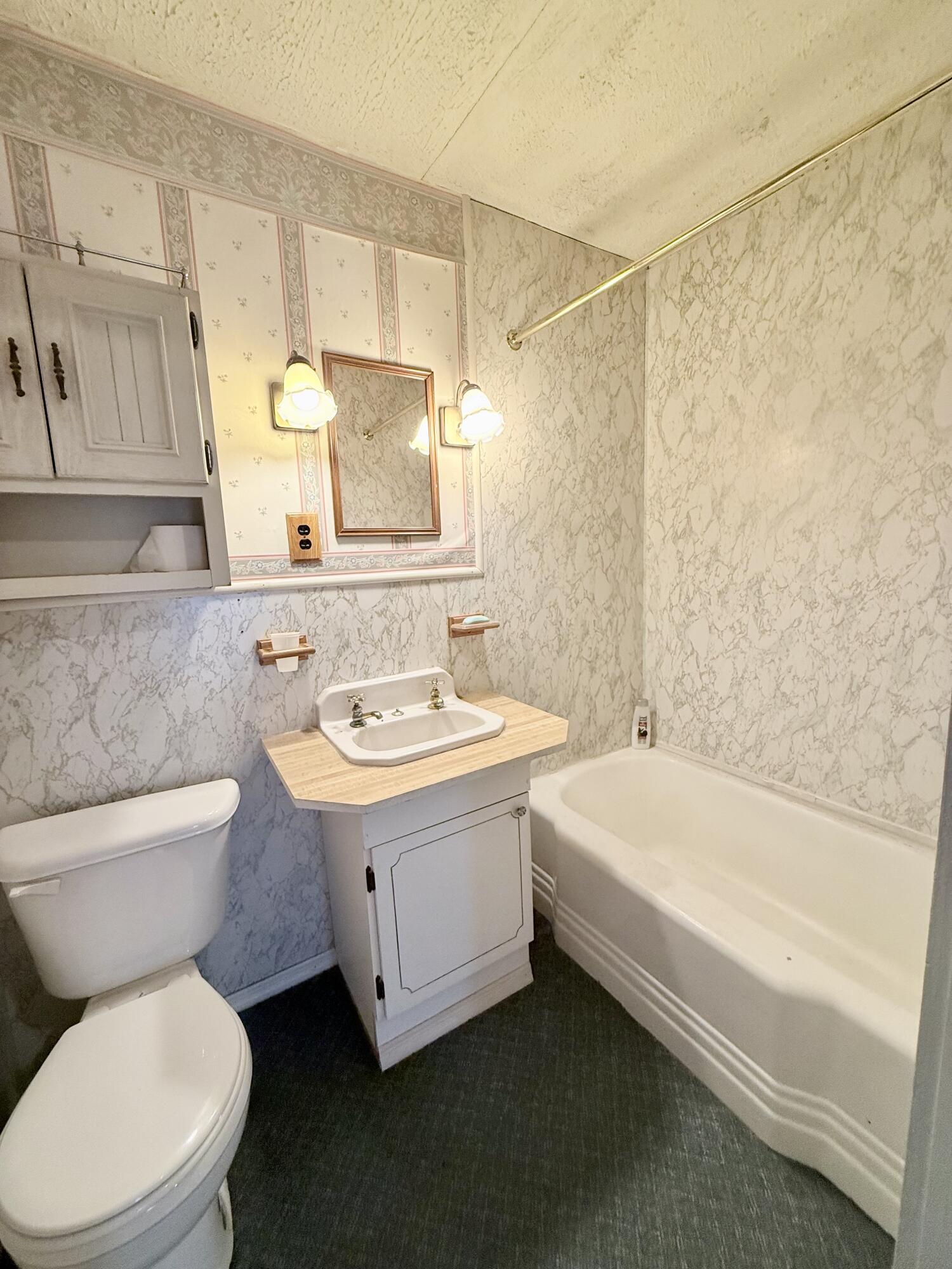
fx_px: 513
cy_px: 634
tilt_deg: -8.2
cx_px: 476
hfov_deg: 85.7
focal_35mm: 14
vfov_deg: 102.1
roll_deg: +1.6
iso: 200
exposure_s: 1/120
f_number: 2.2
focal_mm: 2.22
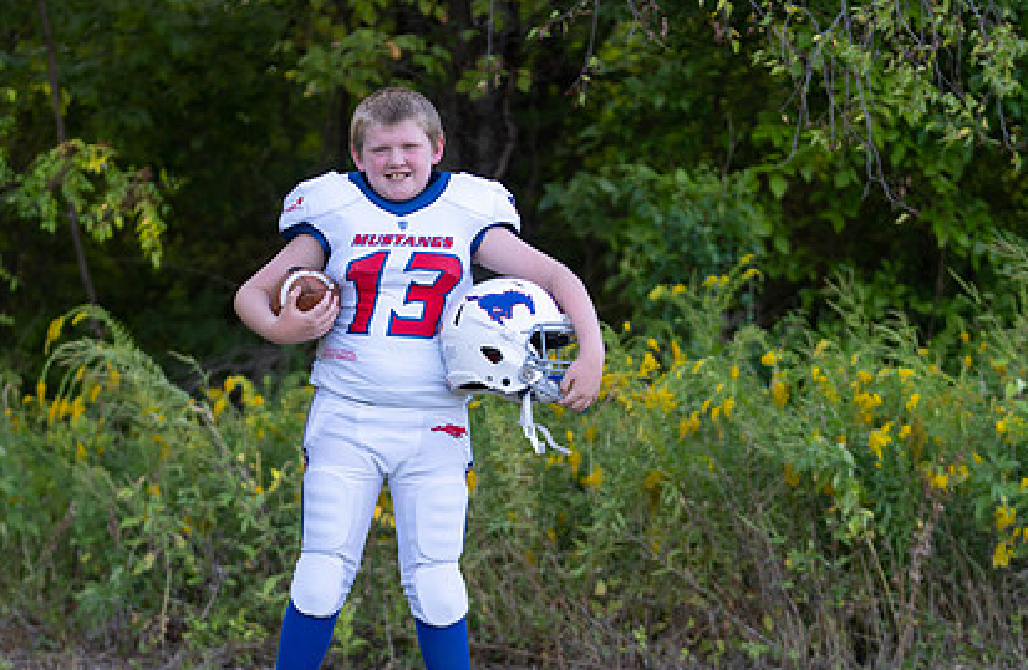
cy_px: 379
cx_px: 397
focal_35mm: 106
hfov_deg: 19.4
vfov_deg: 12.7
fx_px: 3005
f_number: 2.8
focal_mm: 70
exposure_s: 1/320
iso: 200
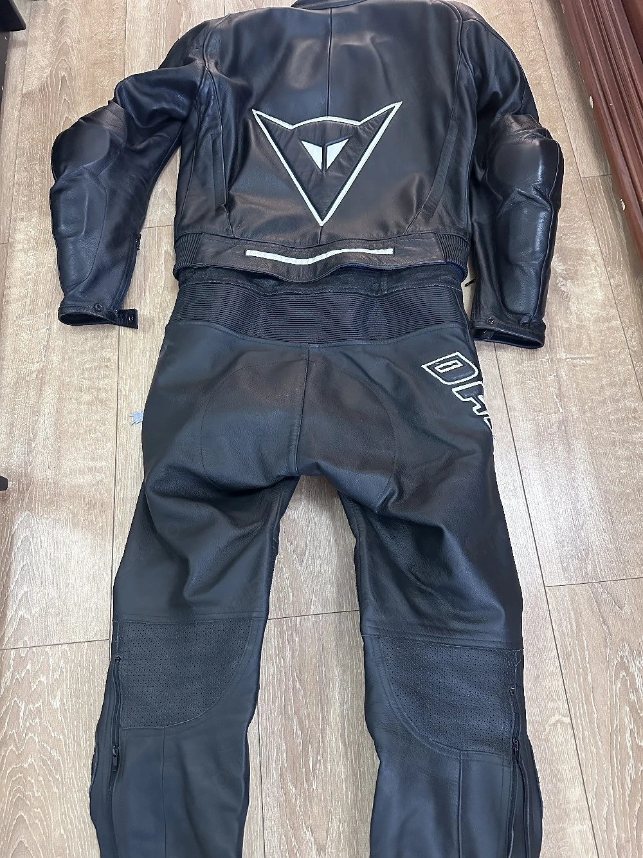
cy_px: 429
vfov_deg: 71.6
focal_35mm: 24
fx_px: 594
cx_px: 322
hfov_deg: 56.8
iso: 1000
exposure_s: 1/57.1
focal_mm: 6.86
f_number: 1.78
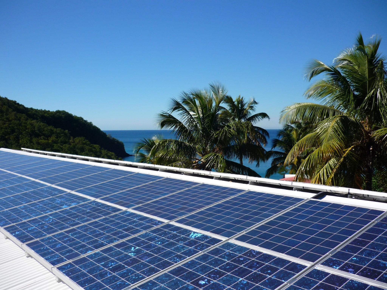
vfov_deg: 42.9
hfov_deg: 55.4
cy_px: 145
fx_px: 369
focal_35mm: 33
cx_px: 194
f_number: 8
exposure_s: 1/250
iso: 100
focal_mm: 5.5
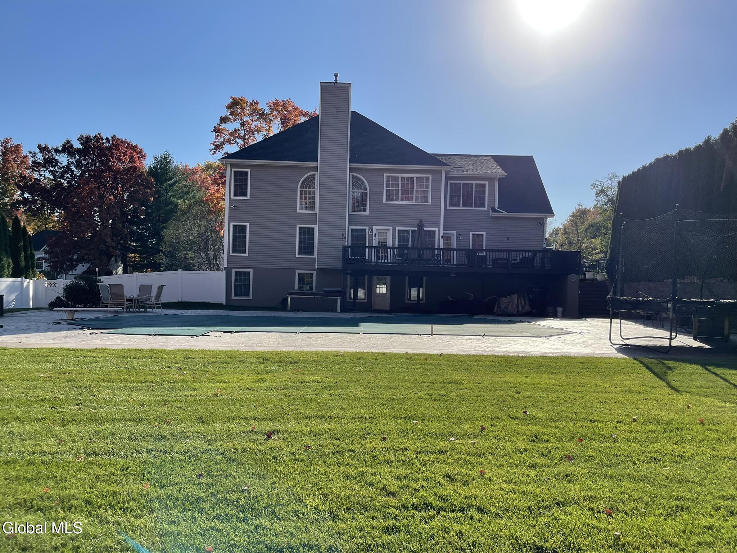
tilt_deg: +0.1
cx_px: 368
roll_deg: -1.3
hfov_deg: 69.4
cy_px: 276
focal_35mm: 25
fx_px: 532
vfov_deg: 54.9
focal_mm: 5.1
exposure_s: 1/5128
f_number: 1.6
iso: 32
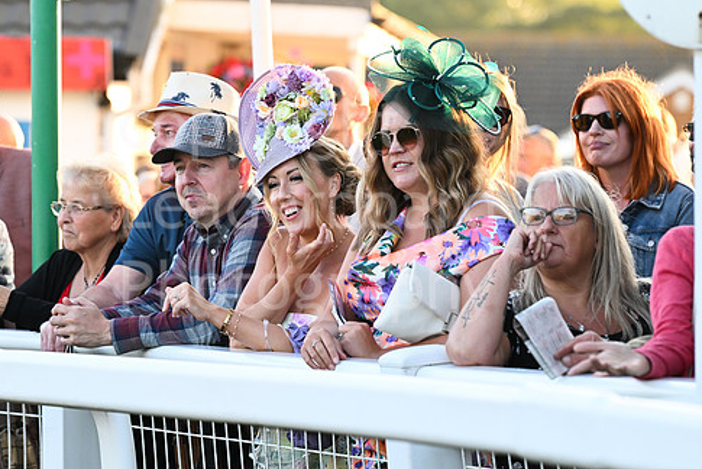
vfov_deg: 5.8
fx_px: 4663
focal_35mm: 239
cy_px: 218
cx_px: 310
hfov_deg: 8.6
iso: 1000
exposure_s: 1/250
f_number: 5.6
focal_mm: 200
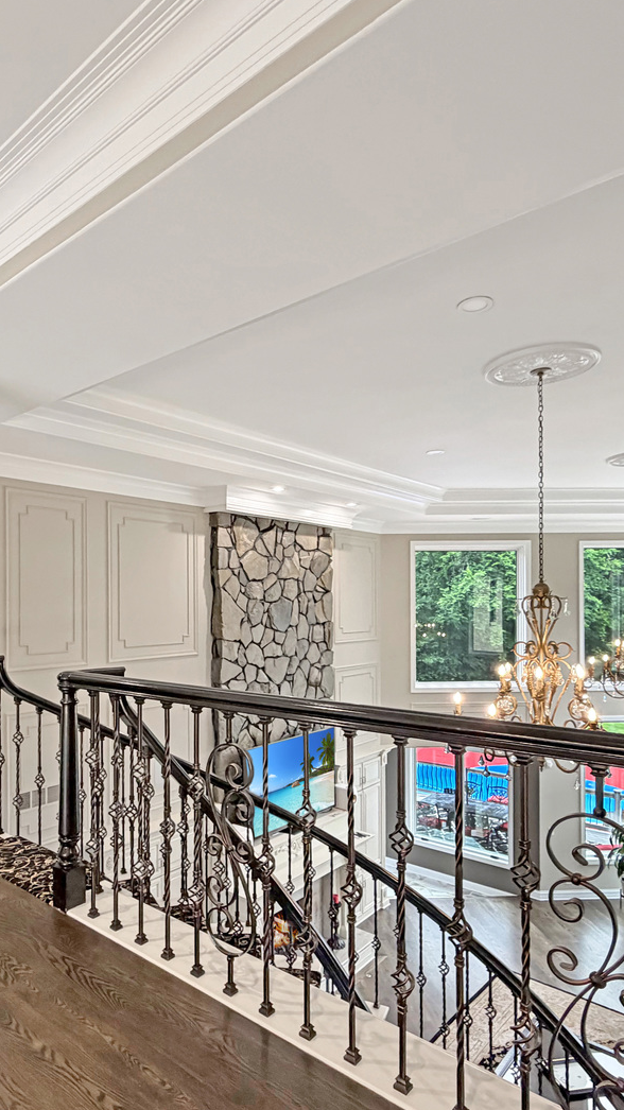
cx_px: 209
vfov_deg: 83.9
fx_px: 618
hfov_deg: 52.6
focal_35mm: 21
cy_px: 557
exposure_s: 1/60
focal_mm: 2.22
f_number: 2.2
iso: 200
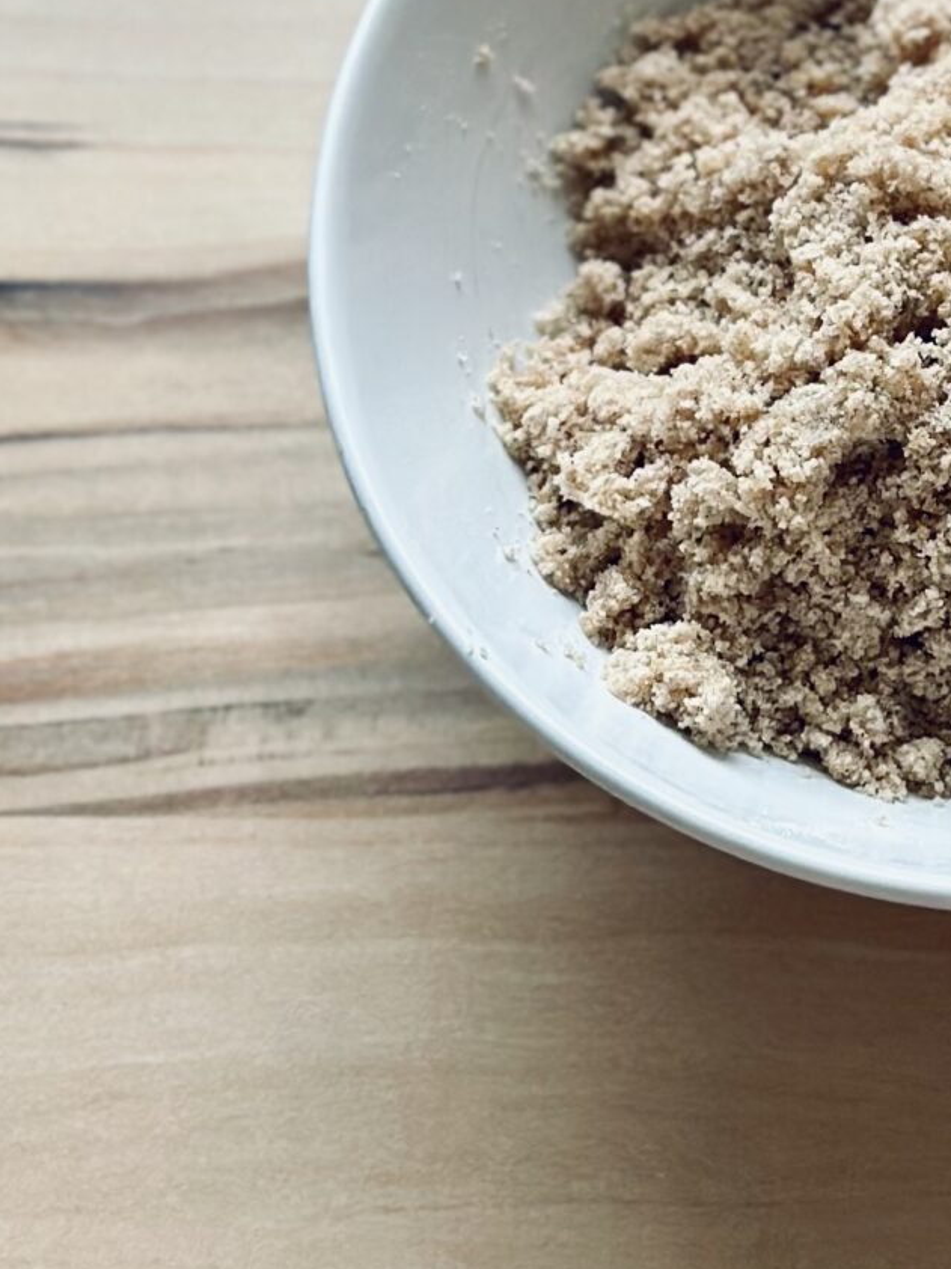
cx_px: 1058
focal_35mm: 146
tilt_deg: -60.3
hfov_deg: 10.0
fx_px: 5351
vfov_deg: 13.4
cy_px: 33
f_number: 1.78
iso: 125
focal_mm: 6.86
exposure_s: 1/172
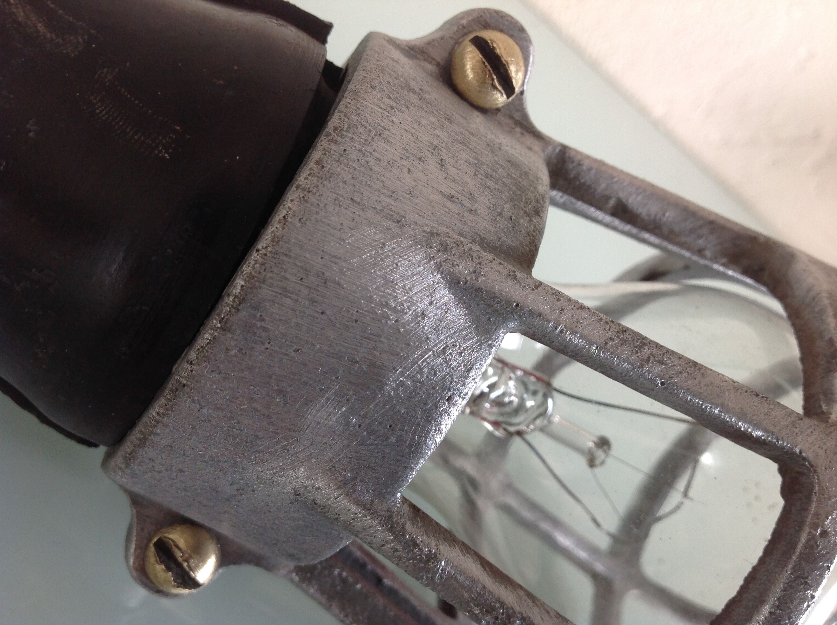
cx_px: 418
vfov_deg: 40.6
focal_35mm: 35
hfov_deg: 52.7
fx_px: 845
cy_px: 312
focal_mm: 4.28
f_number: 2.4
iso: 64
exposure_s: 1/60
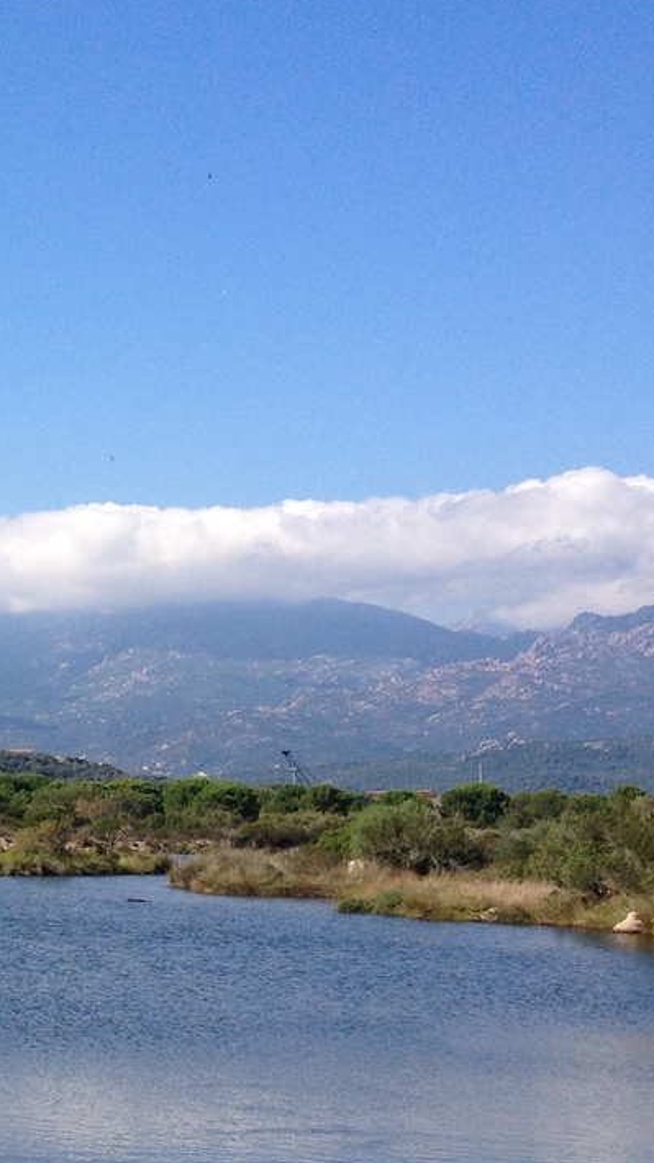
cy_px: 618
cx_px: -475
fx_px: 2650
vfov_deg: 24.7
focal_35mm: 86
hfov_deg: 12.9
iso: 64
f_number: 2.4
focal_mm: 4.28
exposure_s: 1/1672
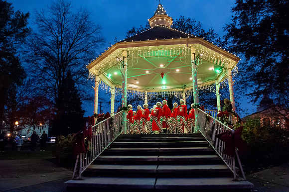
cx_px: 144
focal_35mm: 24
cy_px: 96
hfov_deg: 73.8
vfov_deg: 53.1
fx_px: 193
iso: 6400
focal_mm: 24
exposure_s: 1/160
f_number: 7.1
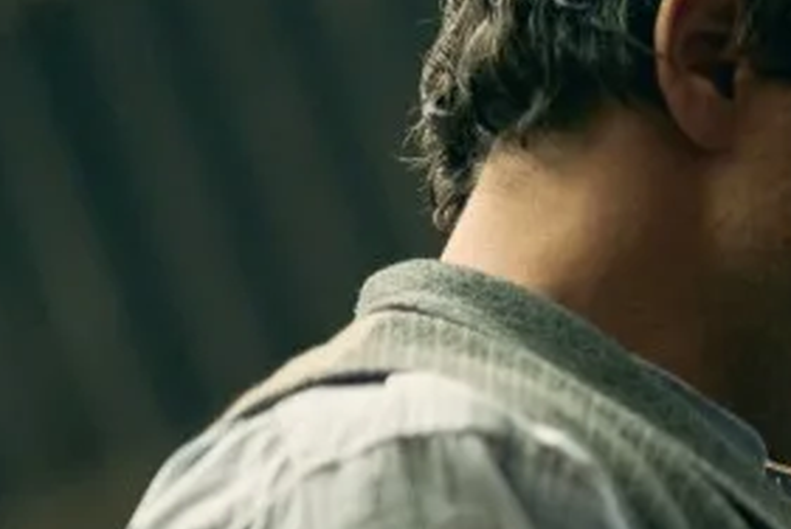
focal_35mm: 348
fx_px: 7654
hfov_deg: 5.8
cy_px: 794
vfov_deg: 3.9
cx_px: 1565
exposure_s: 1/160
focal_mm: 85
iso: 1600
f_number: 1.4
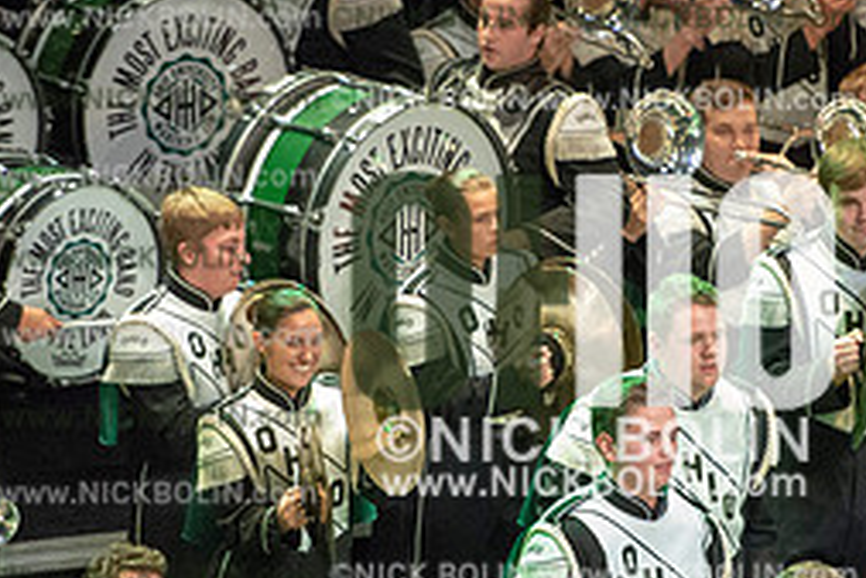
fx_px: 11023
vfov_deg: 3.0
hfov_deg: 4.5
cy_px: 335
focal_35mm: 458
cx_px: 592
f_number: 2.8
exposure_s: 1/1600
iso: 8000
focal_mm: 200
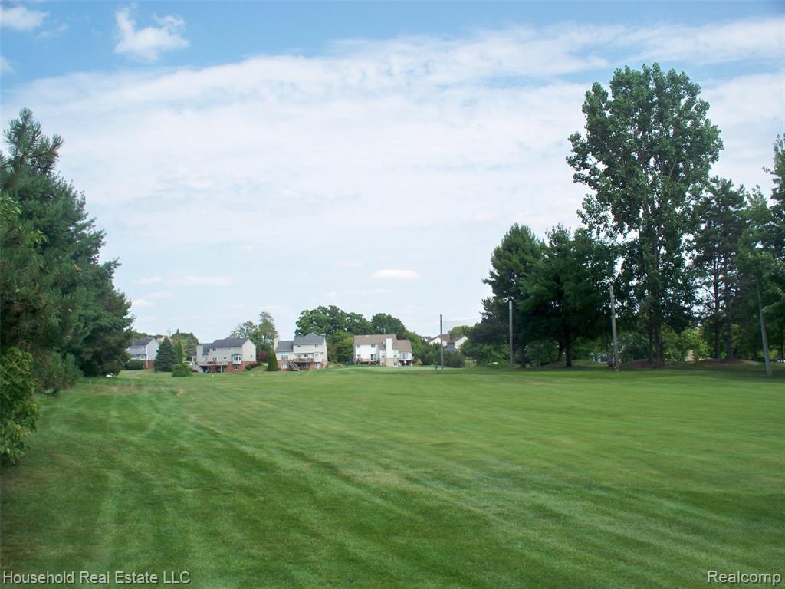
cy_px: 294
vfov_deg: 40.7
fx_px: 794
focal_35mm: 35
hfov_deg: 52.6
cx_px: 392
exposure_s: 1/320
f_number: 4.8
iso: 100
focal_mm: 7.54
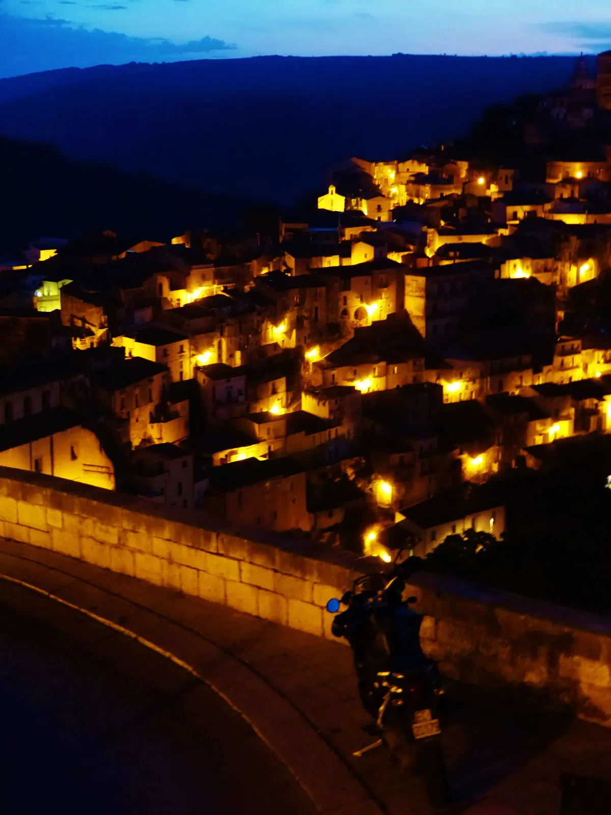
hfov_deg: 24.0
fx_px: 1436
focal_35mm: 61
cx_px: 306
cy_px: 408
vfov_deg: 31.7
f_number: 2.8
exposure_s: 1/4
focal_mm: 10.9
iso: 800
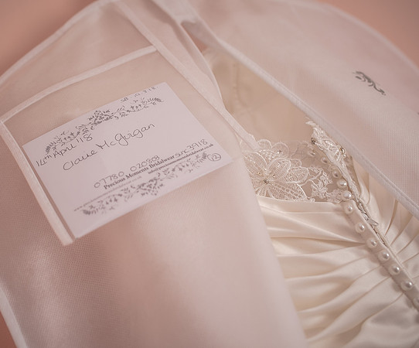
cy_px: 129
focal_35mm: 53
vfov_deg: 28.9
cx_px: 127
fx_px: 672
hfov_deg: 34.2
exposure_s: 1/160
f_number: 2.5
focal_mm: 35
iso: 200
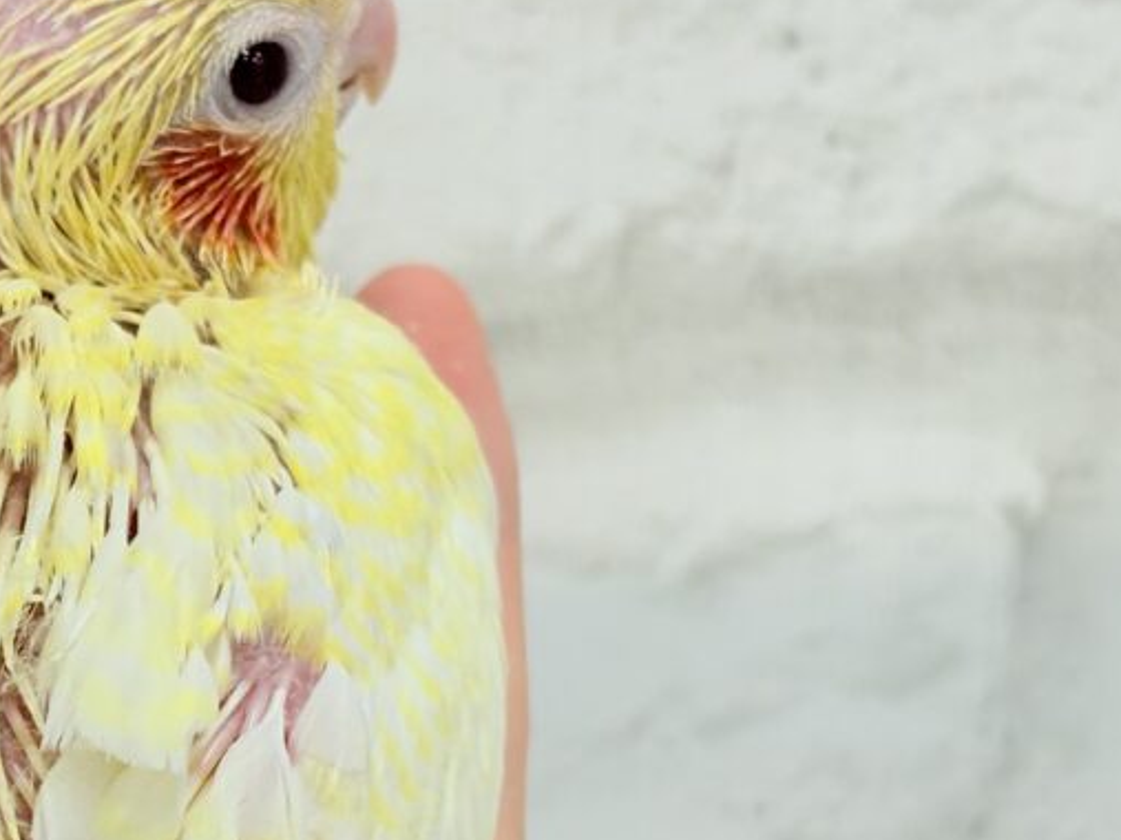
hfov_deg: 15.9
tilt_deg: -22.8
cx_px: 139
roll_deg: +2.4
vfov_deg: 12.0
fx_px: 3982
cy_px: 683
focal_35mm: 123
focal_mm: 5.96
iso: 64
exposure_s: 1/100
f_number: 1.6
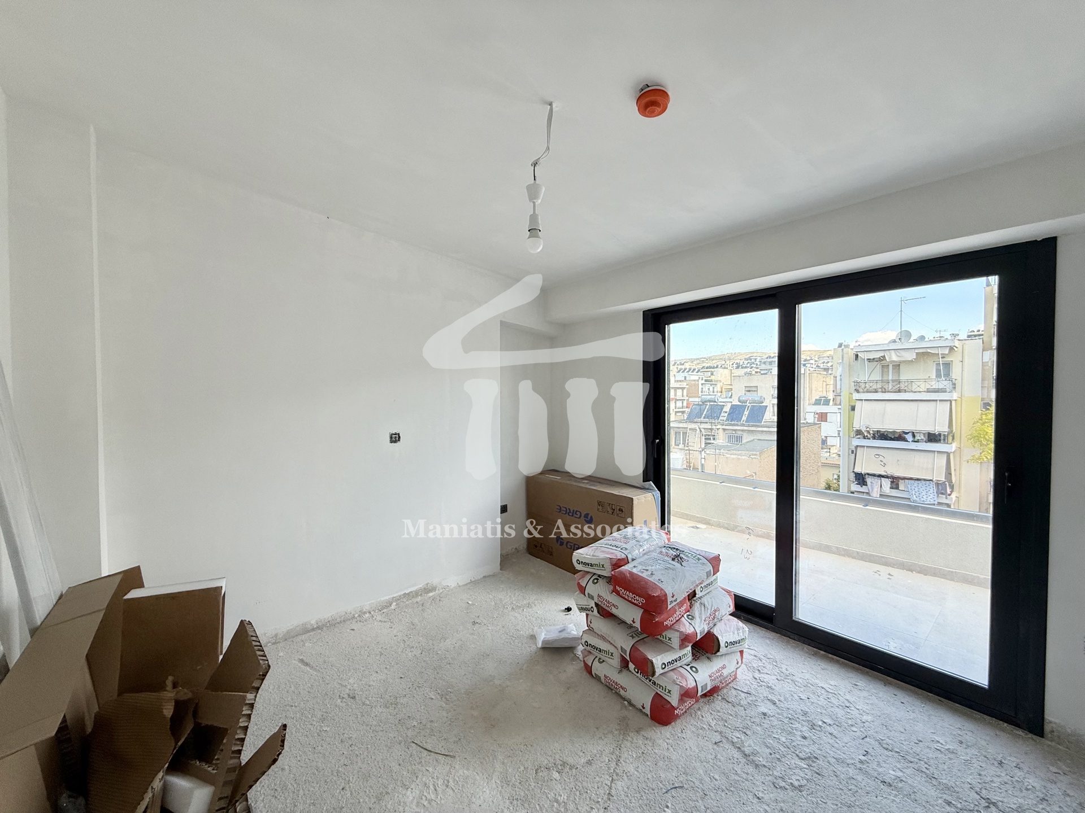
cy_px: 406
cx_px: 542
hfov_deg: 102.1
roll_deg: -0.1
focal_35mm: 14
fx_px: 439
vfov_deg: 85.7
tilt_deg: -1.4
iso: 64
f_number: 2.2
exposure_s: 1/147
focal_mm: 2.22
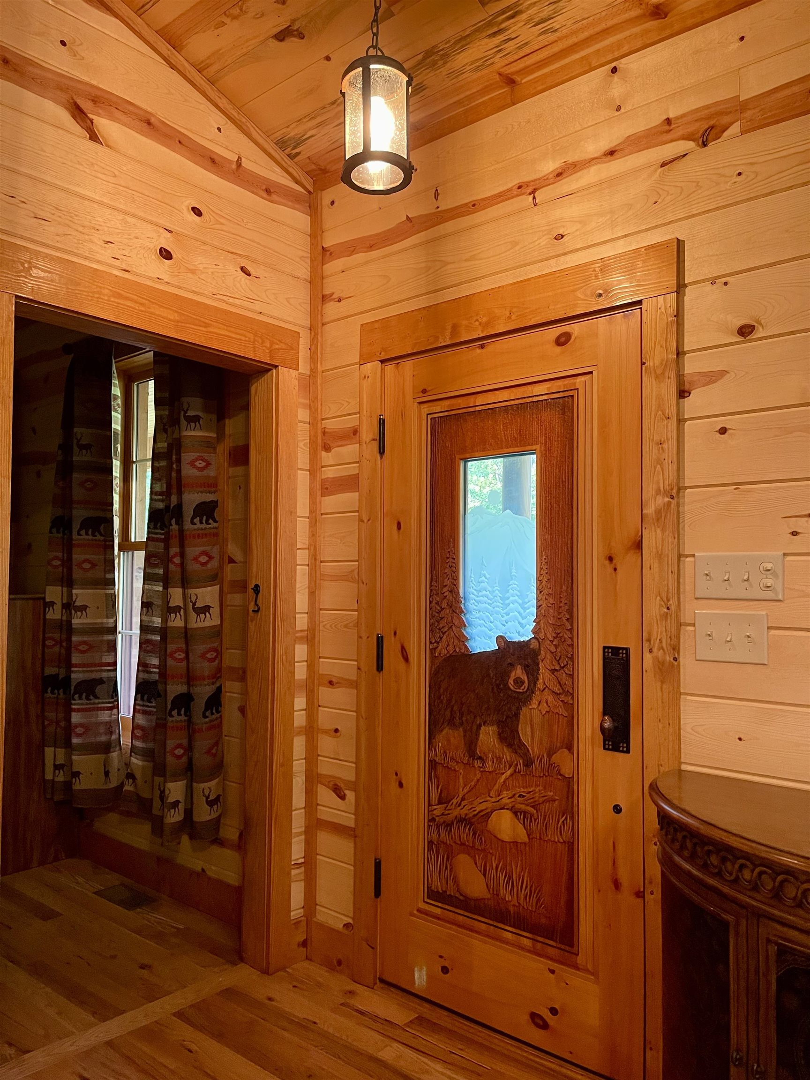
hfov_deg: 54.9
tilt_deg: +2.5
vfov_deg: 69.4
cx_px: 405
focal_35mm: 25
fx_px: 780
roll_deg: +0.4
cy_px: 540
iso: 500
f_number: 1.6
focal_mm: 5.1
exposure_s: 1/60
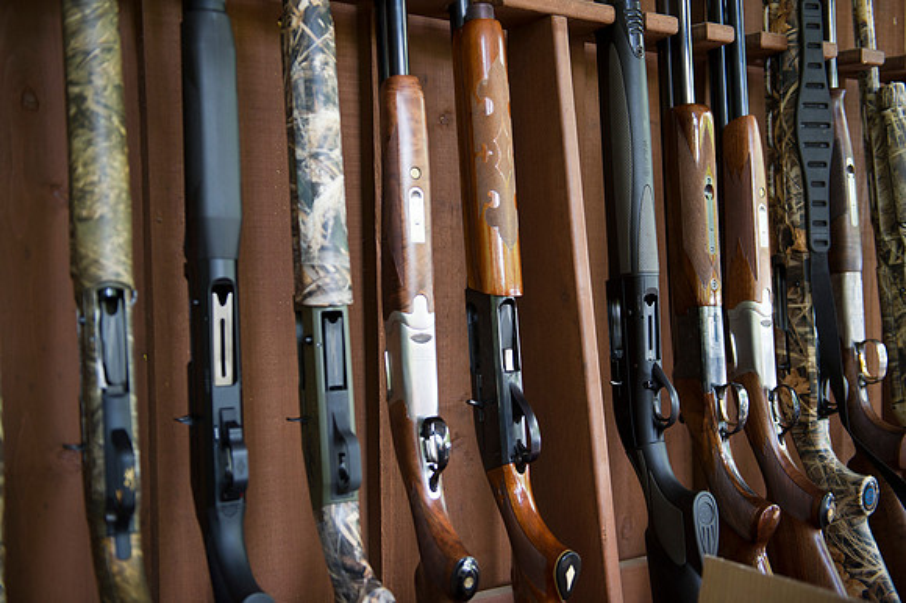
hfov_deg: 48.5
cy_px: 302
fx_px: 1006
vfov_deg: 33.4
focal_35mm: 40
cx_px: 453
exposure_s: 1/100
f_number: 2.8
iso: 800
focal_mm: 40
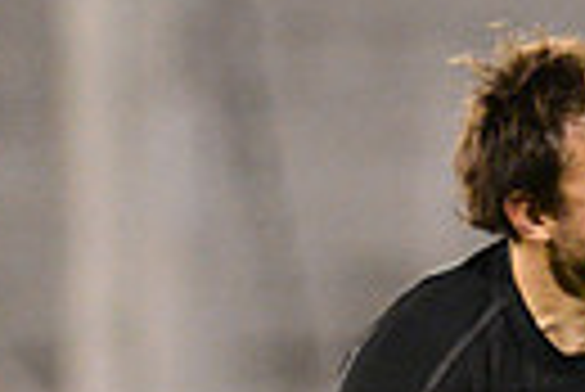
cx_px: 806
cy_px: 858
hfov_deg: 1.1
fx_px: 30519
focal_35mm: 1876
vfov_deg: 0.7
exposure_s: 1/640
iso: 4500
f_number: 4
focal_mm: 420
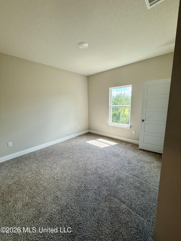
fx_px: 98
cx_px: 90
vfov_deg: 102.1
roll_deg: +2.0
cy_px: 120
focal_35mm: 14
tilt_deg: -7.2
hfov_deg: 85.7
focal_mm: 2.22
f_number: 2.2
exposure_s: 1/120
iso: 50
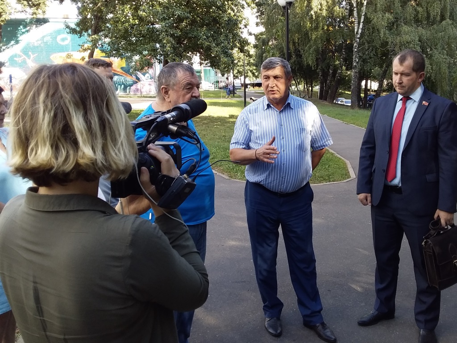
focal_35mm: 31
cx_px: 228
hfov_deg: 58.4
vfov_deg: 45.4
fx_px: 409
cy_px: 172
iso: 40
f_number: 2.2
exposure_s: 1/144
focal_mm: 3.3
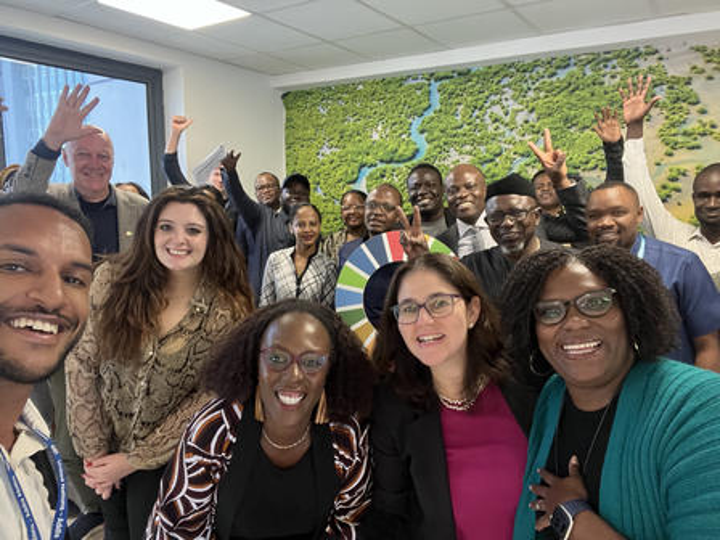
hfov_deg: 73.9
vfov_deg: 58.9
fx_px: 478
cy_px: 270
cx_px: 360
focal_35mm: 23
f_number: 2.2
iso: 400
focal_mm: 2.71
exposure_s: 1/49
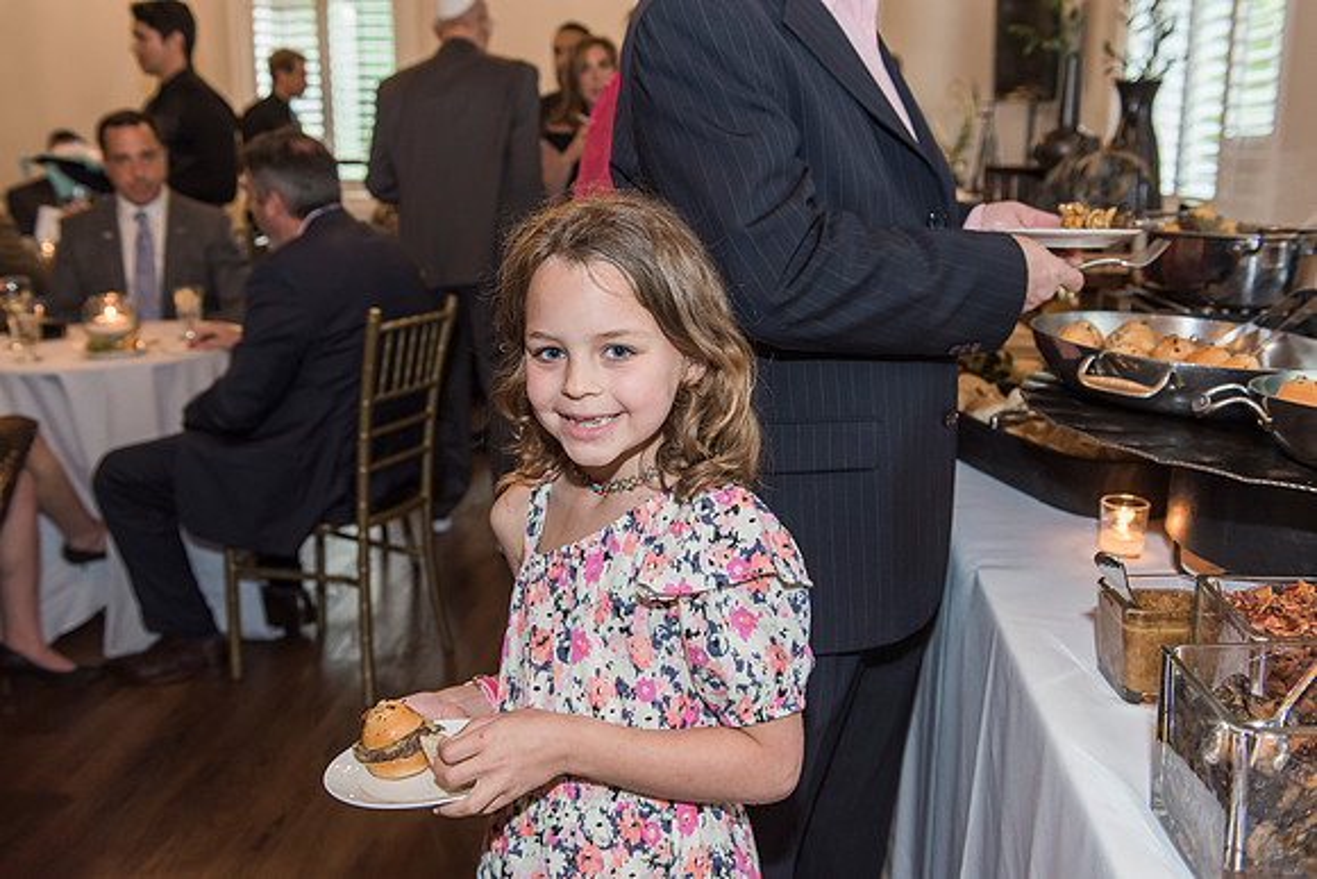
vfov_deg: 38.9
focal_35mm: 34
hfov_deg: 55.8
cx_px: 658
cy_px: 440
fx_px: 1244
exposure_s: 1/80
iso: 1600
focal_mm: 34
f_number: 4
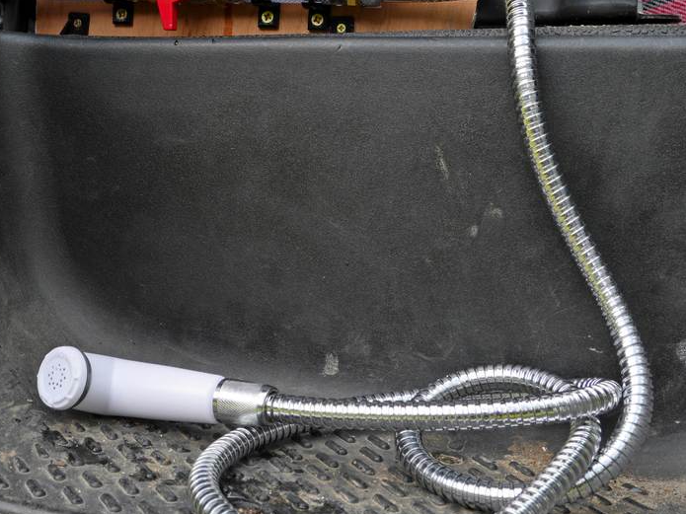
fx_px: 1110
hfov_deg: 34.1
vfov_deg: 26.1
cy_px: 251
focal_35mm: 56
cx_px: 238
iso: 200
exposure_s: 1/80
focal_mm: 19
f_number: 7.1
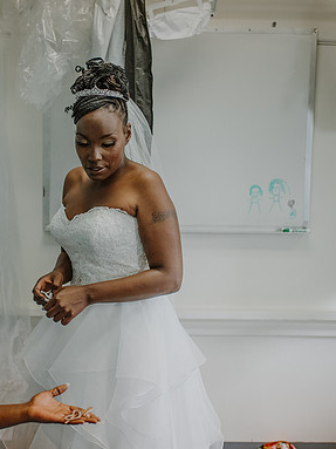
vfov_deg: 37.5
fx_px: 660
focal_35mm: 51
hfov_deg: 28.3
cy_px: 223
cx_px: 102
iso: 1400
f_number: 2.2
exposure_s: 1/1000
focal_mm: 35
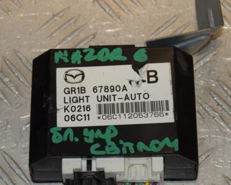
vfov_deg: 9.1
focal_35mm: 171
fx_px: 1168
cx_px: 92
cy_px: 113
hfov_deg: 11.3
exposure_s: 1/200
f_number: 9
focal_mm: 75
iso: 800
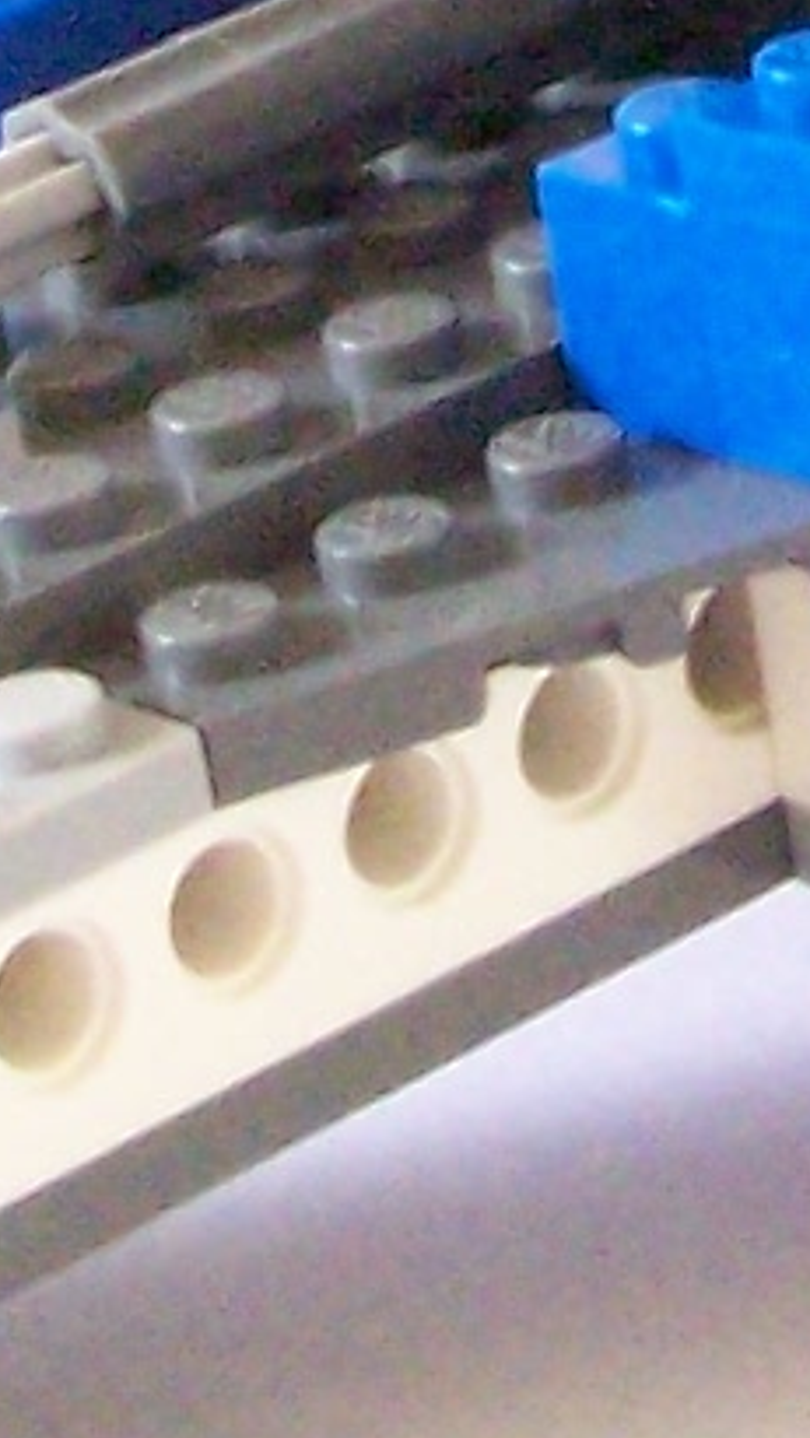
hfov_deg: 4.7
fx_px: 9915
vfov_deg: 8.2
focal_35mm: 260
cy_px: -431
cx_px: 824
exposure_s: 1/15
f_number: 6.3
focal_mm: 6.3
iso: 400
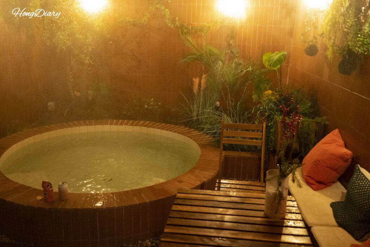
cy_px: 124
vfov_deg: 38.9
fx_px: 349
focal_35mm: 34
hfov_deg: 55.8
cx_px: 185
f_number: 4.5
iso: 12800
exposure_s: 1/25
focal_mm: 34
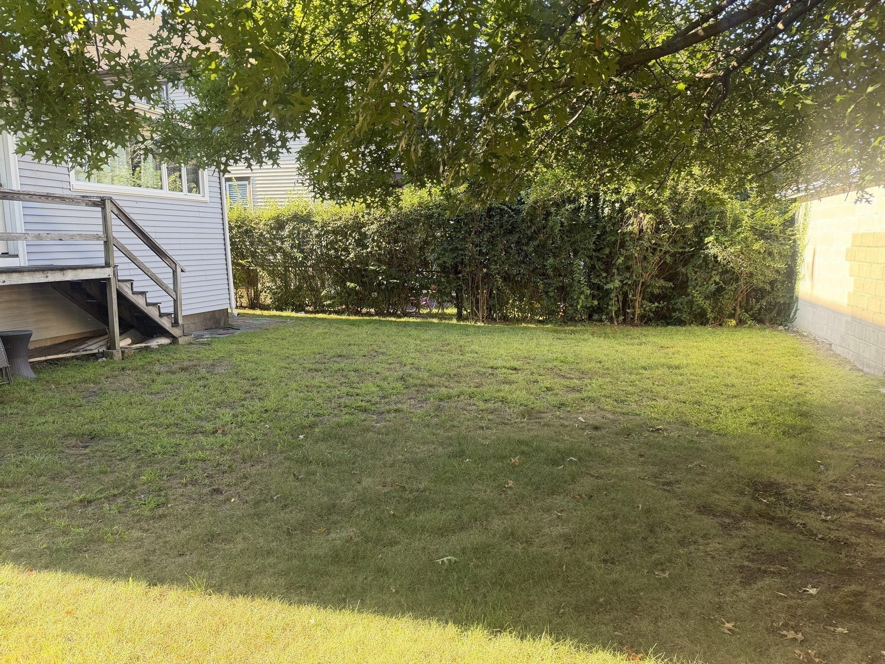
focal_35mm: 24
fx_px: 614
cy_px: 332
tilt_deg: -7.7
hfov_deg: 71.6
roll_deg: +0.7
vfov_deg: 56.8
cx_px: 442
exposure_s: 1/235
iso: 80
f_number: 1.78
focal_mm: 6.76
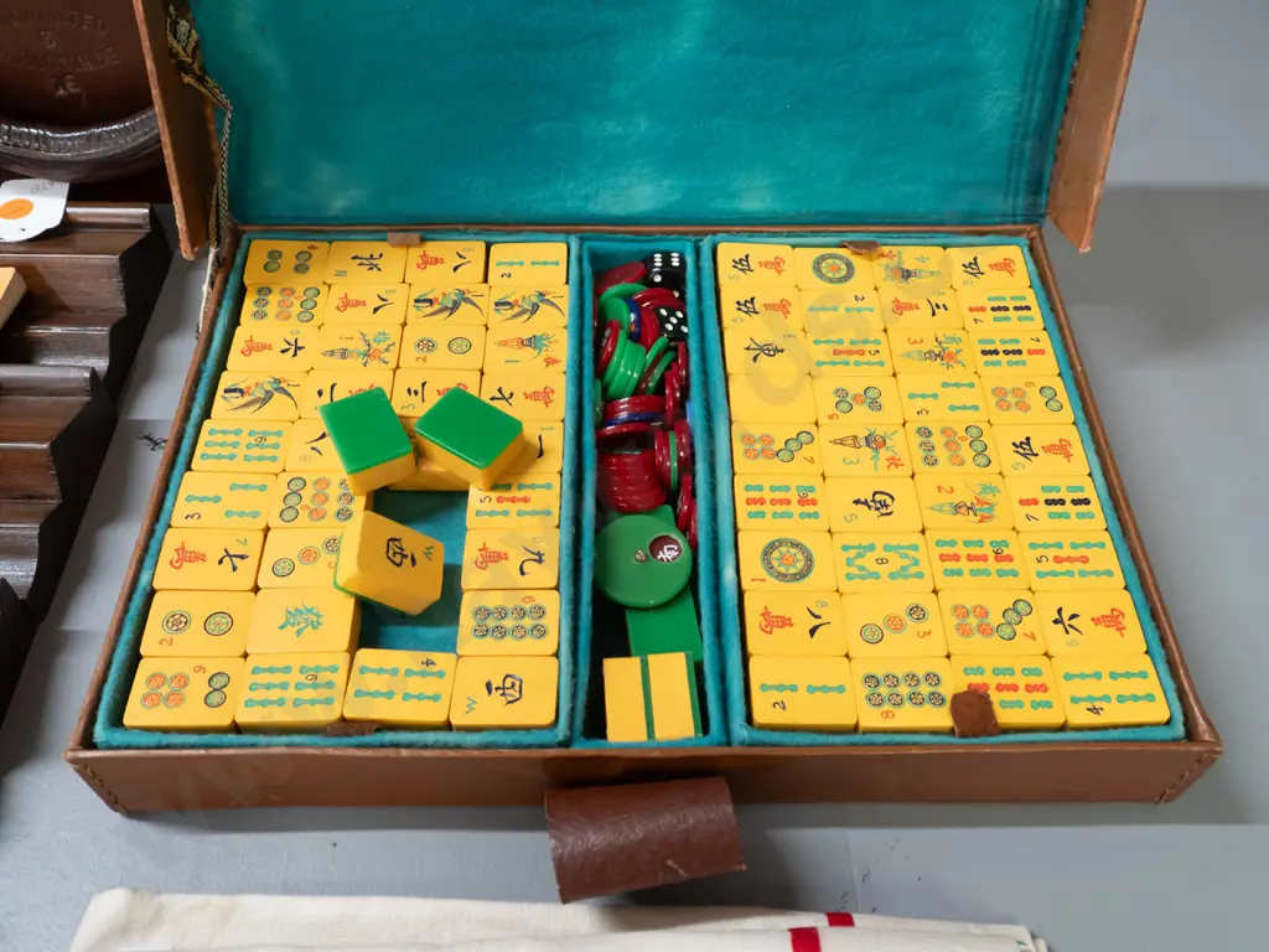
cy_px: 476
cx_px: 634
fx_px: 1100
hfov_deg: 60.0
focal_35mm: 30
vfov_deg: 46.8
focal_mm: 15
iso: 2000
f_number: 6.3
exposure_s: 1/40
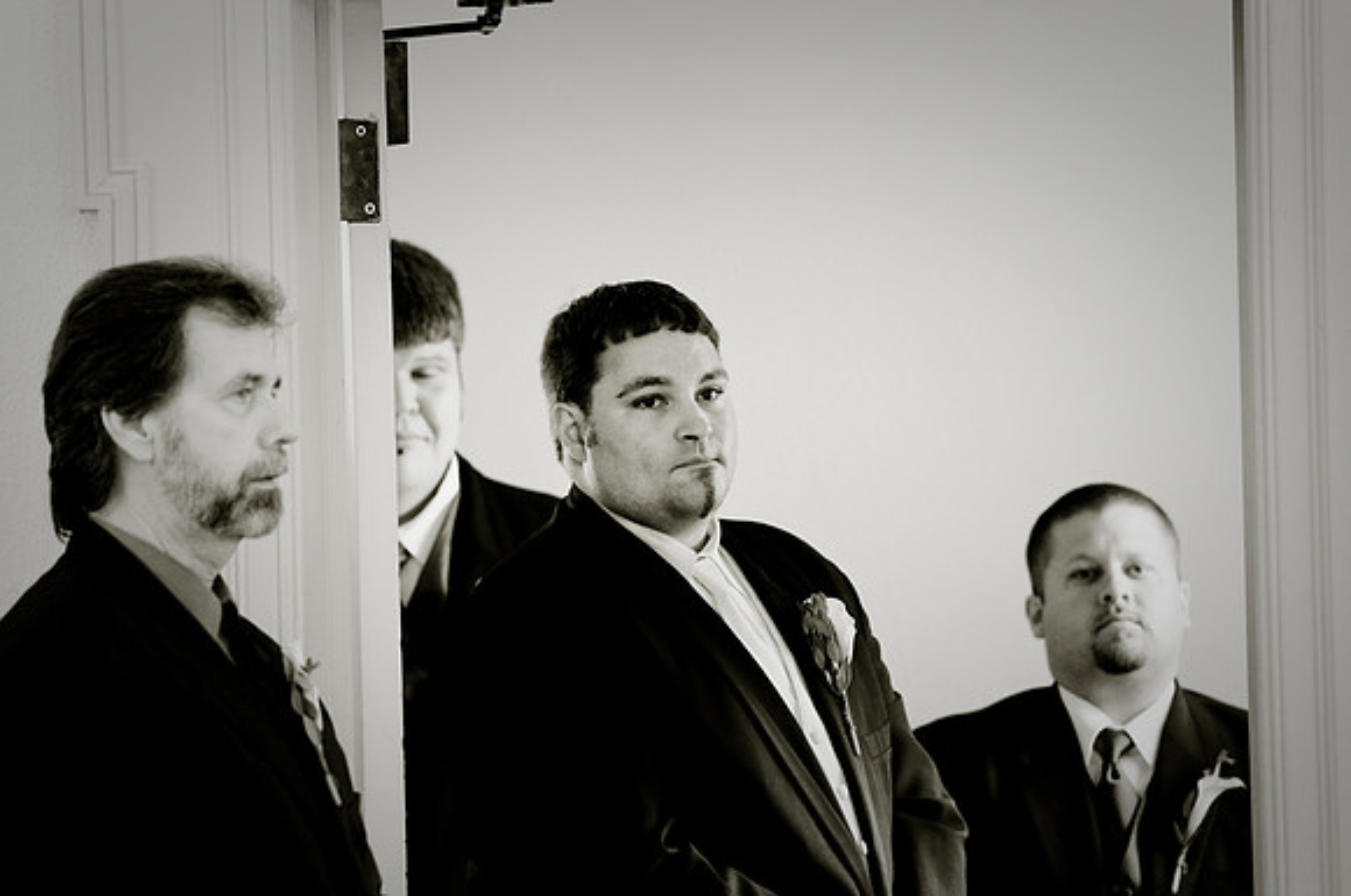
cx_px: 676
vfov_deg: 4.6
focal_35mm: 300
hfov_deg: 6.9
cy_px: 448
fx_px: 11243
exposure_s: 1/25
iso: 200
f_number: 3.5
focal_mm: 200
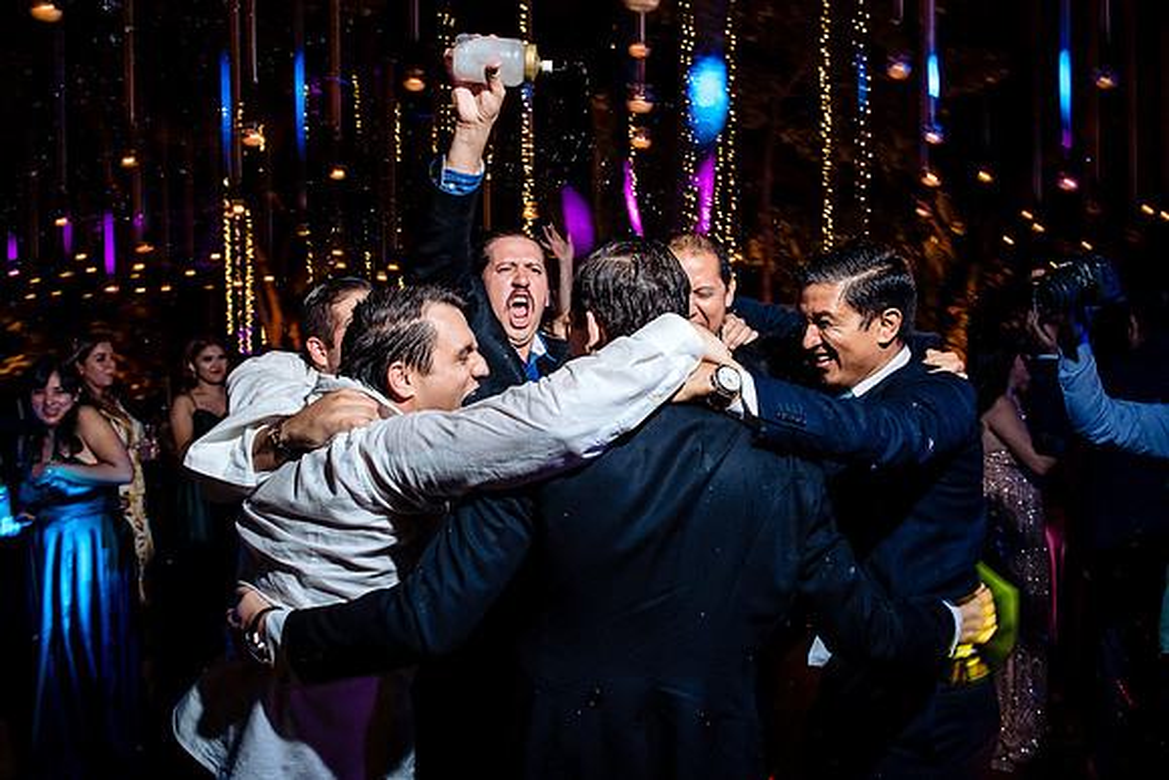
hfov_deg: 65.1
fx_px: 915
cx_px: 587
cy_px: 346
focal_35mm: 28
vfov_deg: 46.1
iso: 2000
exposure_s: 1/60
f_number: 7.1
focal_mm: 24
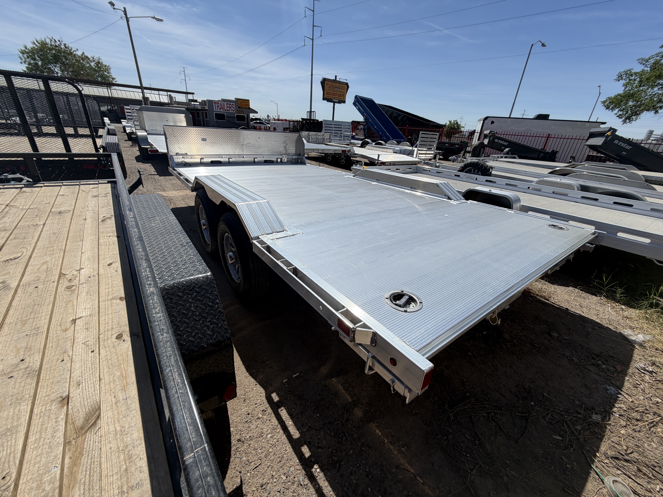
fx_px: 268
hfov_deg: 102.1
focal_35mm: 14
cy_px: 248
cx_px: 332
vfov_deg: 85.7
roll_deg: -4.0
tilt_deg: -25.5
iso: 20
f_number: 2.2
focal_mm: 2.22
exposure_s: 1/1534
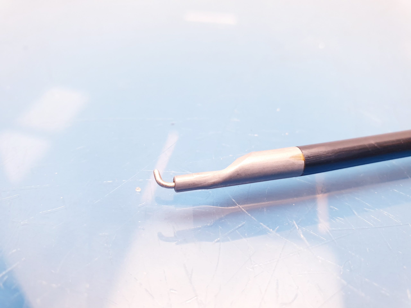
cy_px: 154
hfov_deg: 67.3
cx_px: 206
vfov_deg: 53.1
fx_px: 309
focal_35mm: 26
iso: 200
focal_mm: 4.3
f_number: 2.4
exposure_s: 1/50
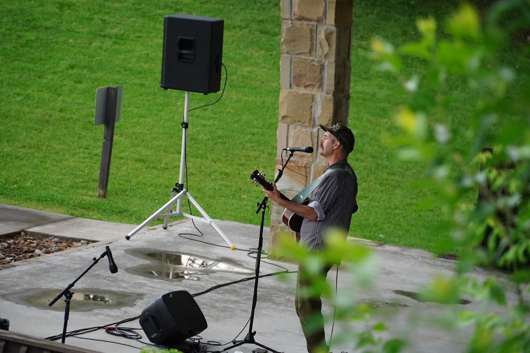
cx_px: 265
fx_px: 2311
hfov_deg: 13.1
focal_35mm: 157
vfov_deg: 8.7
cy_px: 176
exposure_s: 1/1000
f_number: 4.5
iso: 4000
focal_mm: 105
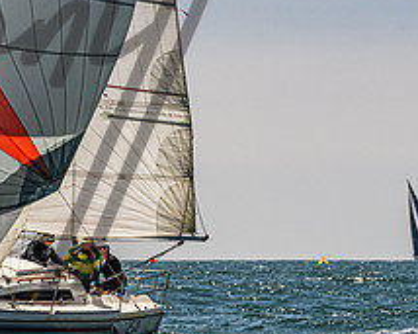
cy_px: 17
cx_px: -29
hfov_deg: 3.4
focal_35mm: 572
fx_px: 7073
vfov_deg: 2.7
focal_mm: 170
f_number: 8
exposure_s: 1/3200
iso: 500
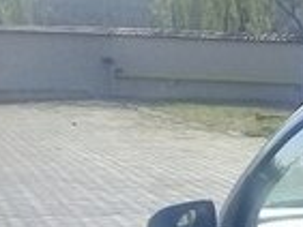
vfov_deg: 9.4
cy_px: 491
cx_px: 537
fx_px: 1270
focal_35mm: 145
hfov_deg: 12.5
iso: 50
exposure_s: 1/1048
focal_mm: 3.3
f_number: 2.2
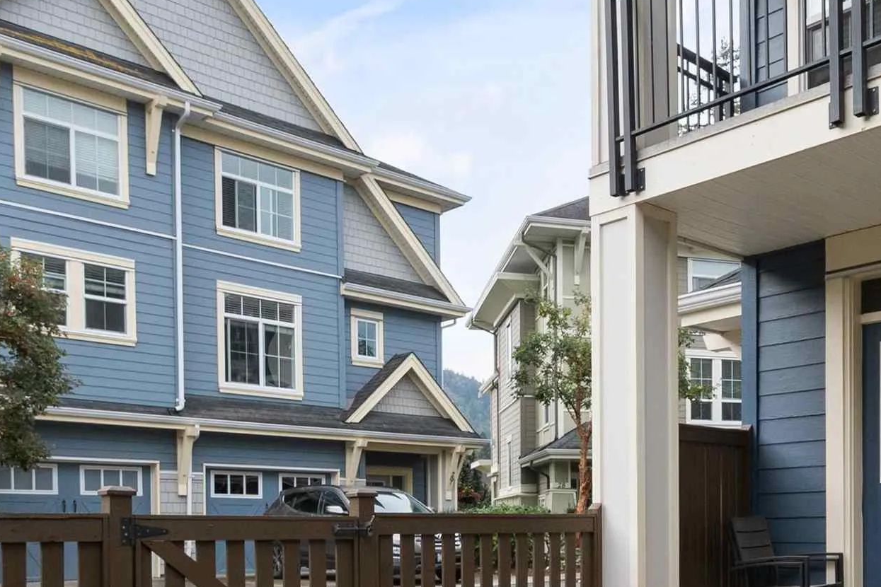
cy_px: 557
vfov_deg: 33.5
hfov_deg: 48.3
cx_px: 732
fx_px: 905
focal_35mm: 37
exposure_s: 1/320
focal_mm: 10
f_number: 10
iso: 320
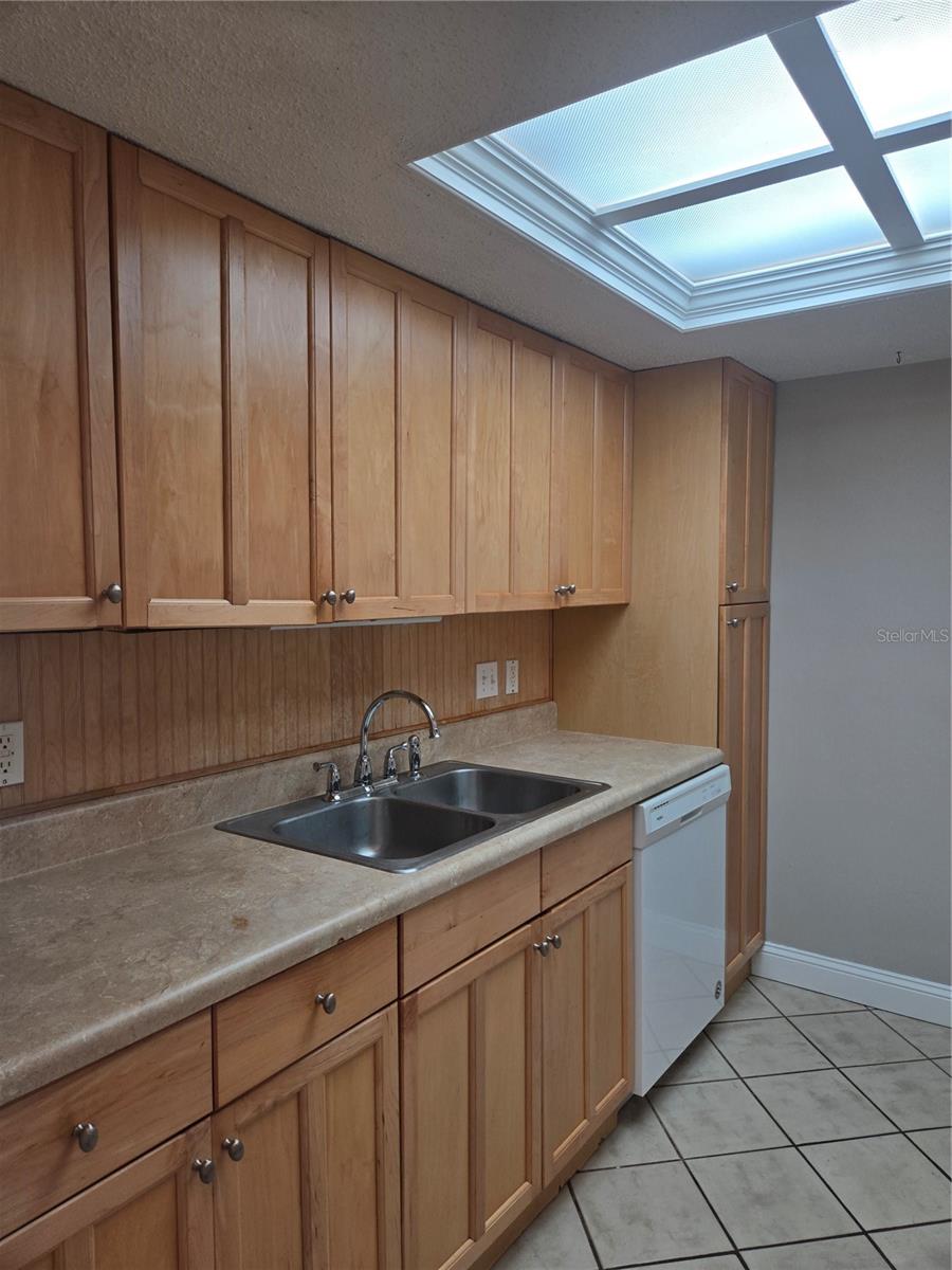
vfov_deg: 73.9
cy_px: 635
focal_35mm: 23
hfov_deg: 58.9
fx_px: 843
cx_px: 476
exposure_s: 1/120
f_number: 1.8
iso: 64
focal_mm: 5.4
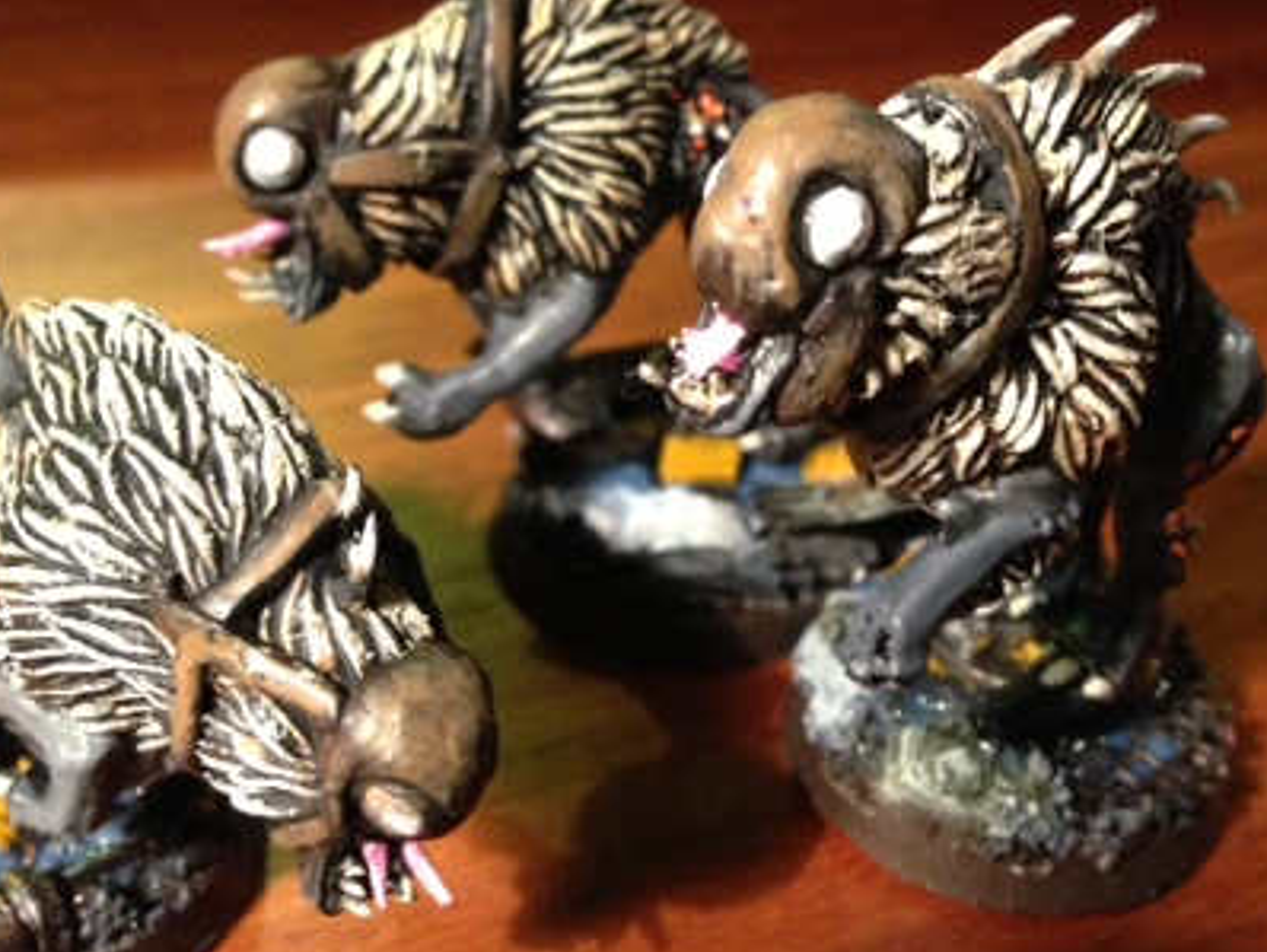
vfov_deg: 27.5
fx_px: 1941
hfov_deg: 36.0
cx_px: 748
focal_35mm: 53
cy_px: 404
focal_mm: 4.13
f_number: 2.4
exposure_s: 1/20
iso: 400
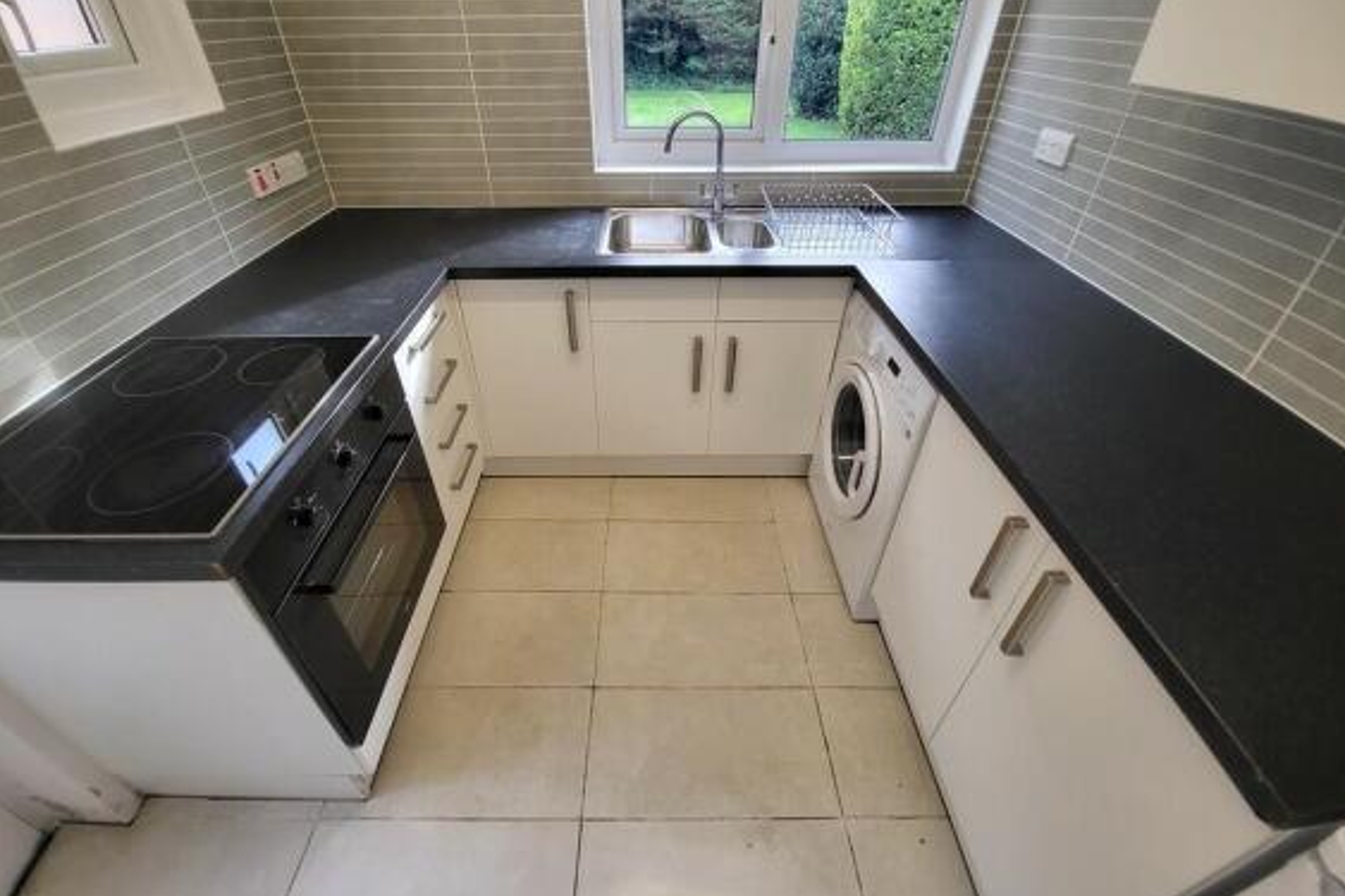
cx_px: 656
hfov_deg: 104.2
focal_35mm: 14
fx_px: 523
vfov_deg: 80.9
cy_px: 398
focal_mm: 1.74
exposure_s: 1/50
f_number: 2.2
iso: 80
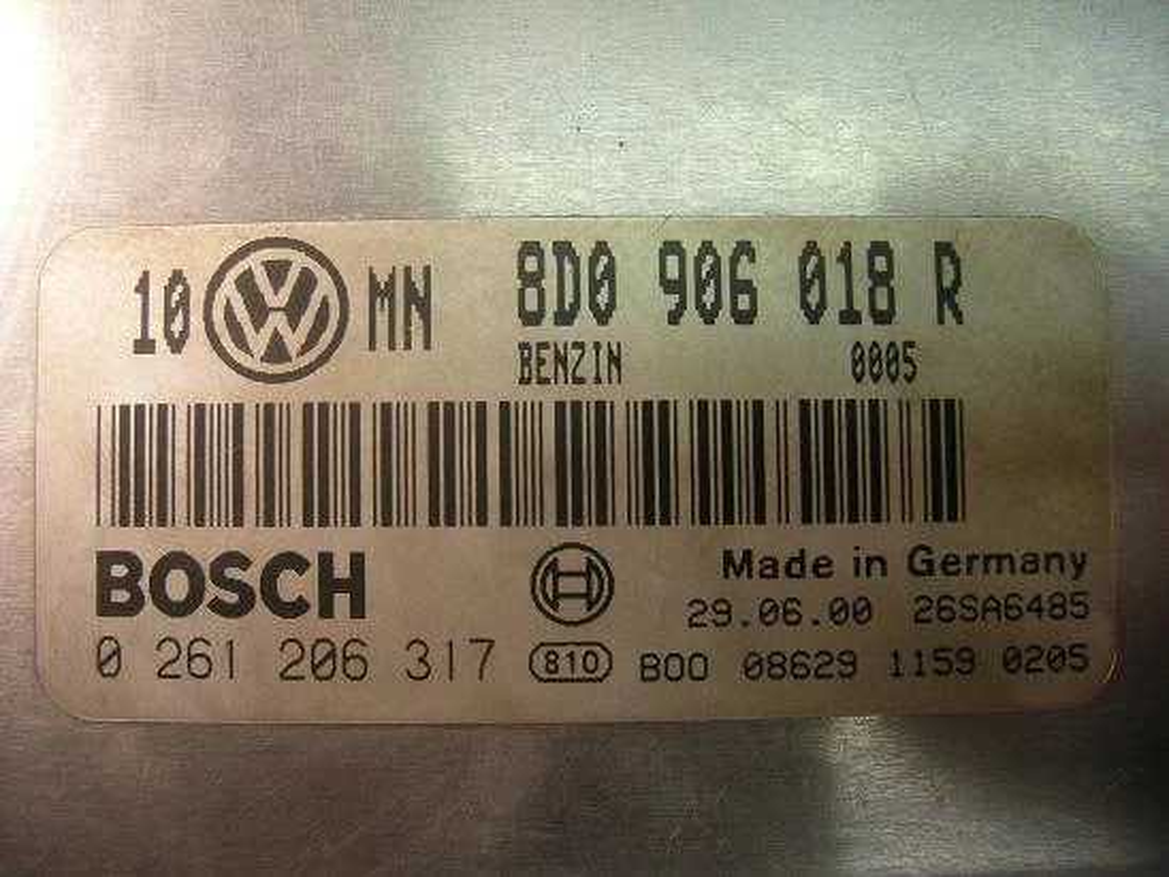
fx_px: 1216
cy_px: 438
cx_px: 584
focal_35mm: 36
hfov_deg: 51.4
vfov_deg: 39.7
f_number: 2.7
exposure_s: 1/59.8
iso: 65
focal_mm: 7.5
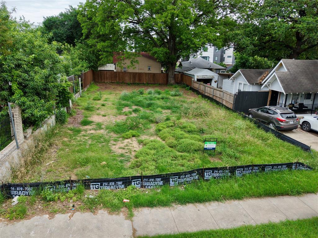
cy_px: 119
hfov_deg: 71.6
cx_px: 159
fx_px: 220
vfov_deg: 56.8
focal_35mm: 24
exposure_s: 1/400
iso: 100
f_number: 1.8
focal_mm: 8.67
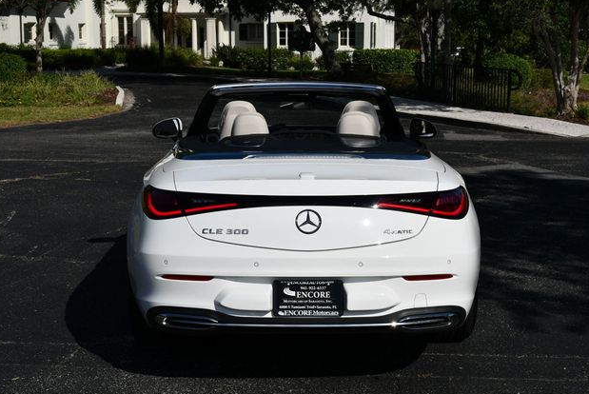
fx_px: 983
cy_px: 200
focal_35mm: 60
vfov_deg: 22.7
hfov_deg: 33.4
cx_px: 294
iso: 100
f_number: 10
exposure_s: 1/400
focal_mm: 29
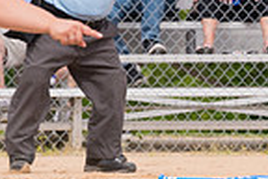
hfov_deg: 1.7
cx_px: 443
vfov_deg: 1.1
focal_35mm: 1208
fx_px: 8992
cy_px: 175
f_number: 5.6
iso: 320
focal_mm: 200
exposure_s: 1/1600
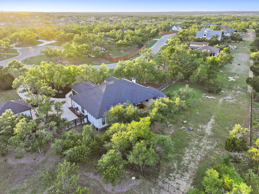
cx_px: 130
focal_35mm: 24
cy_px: 97
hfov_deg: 71.6
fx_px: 180
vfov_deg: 56.8
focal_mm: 12.29
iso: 400
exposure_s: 1/200
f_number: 2.8
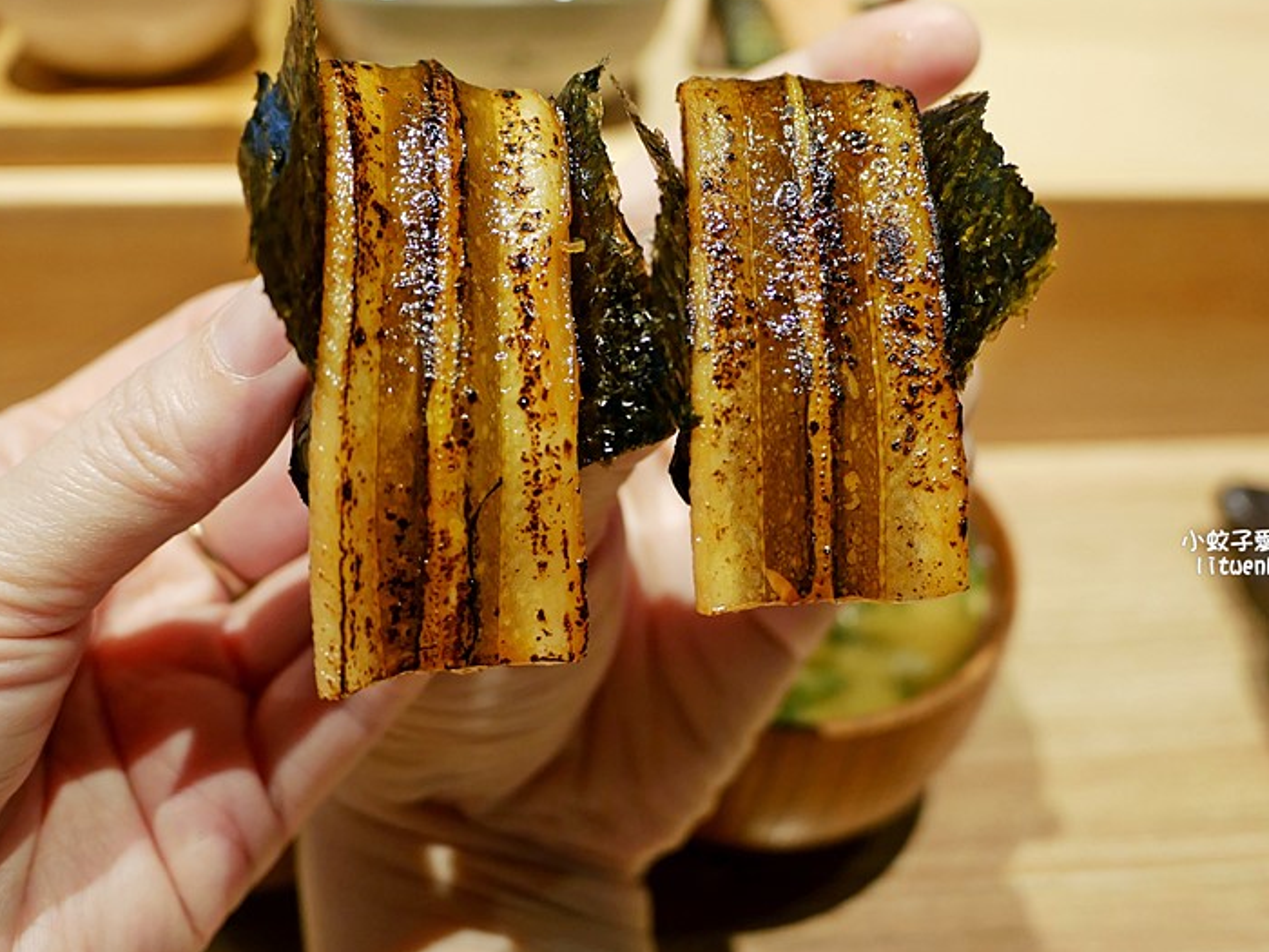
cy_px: 335
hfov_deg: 46.8
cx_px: 682
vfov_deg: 35.7
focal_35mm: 40
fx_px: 1466
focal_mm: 14
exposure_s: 1/60
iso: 400
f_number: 2.5
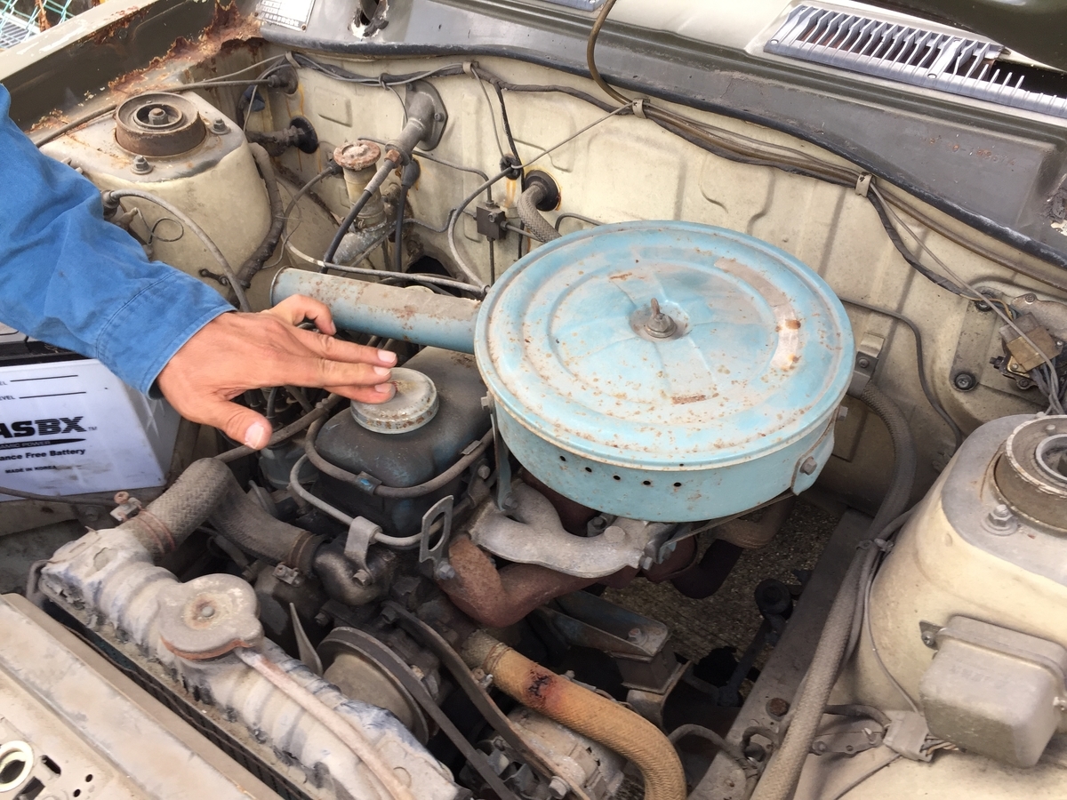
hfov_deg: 61.7
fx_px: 894
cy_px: 400
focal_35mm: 29
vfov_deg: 48.2
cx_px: 534
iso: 40
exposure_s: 1/120
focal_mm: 4.15
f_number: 2.2
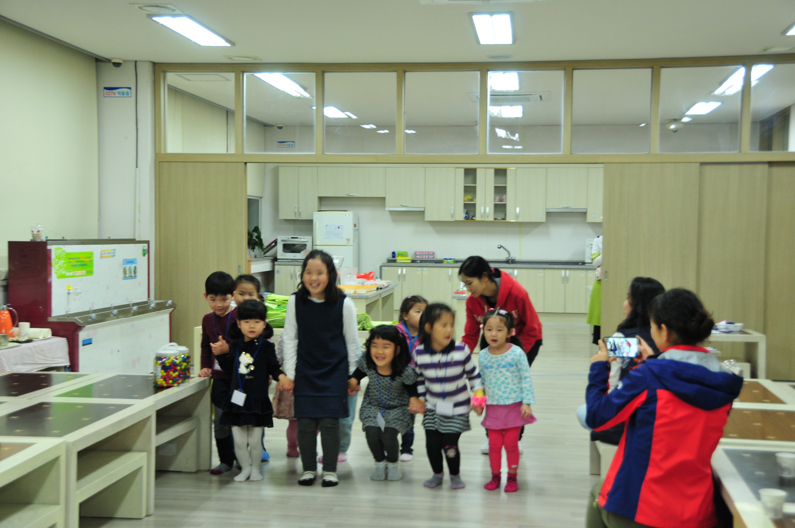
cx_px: 398
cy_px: 264
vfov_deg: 28.0
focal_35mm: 48
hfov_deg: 41.2
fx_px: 1059
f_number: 5
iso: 560
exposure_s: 1/30
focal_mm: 32
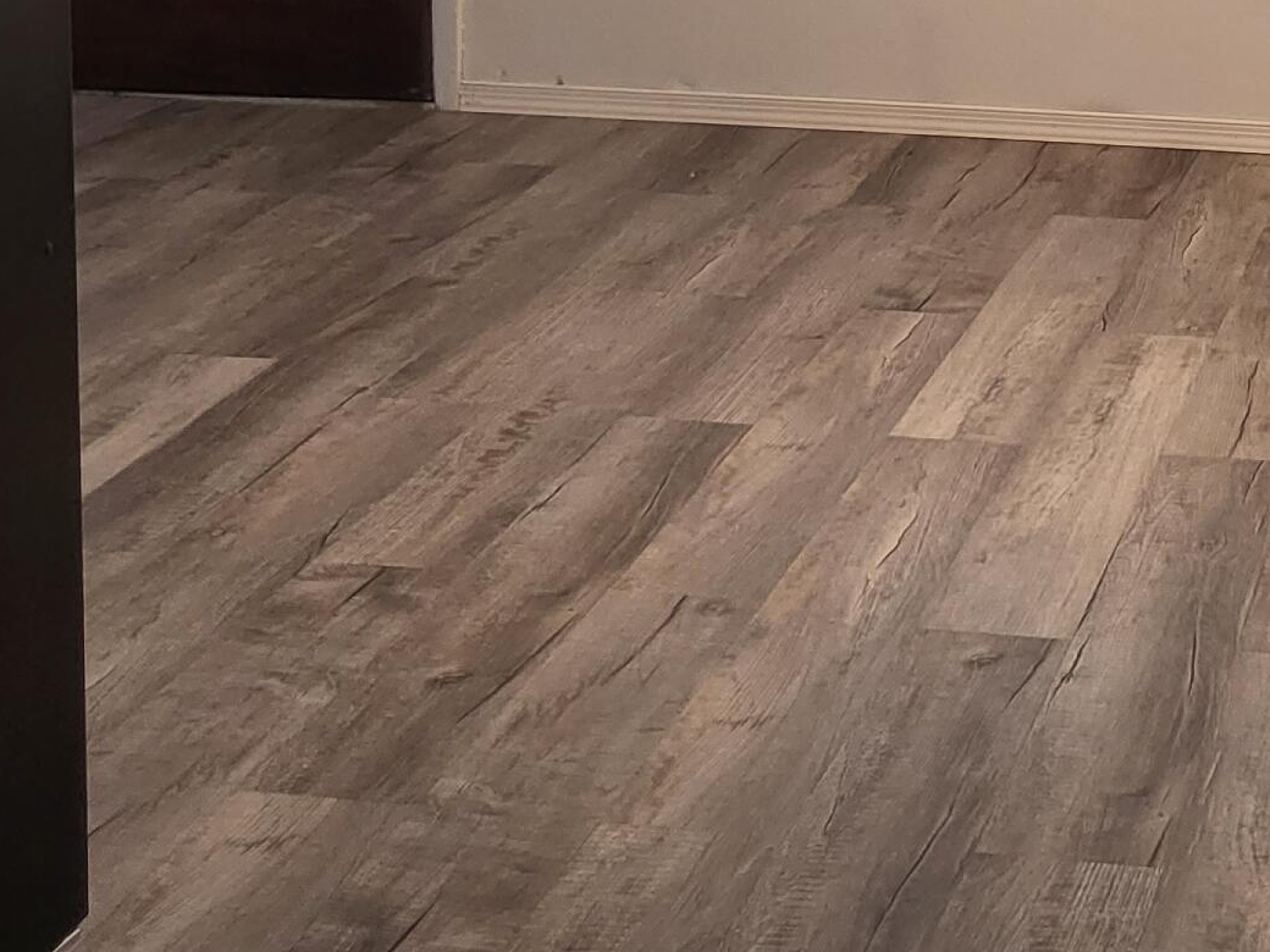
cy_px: -331
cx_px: 1388
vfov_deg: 18.1
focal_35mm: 75
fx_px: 2752
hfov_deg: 24.3
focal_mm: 4.25
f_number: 1.8
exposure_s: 1/60
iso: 200
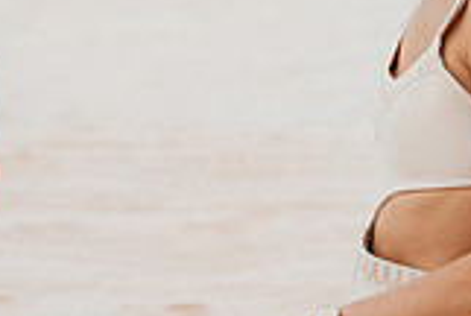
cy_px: 168
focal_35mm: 144
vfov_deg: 9.6
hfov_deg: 14.2
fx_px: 1887
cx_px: 170
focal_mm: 40
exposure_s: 1/4000
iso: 250
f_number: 2.8
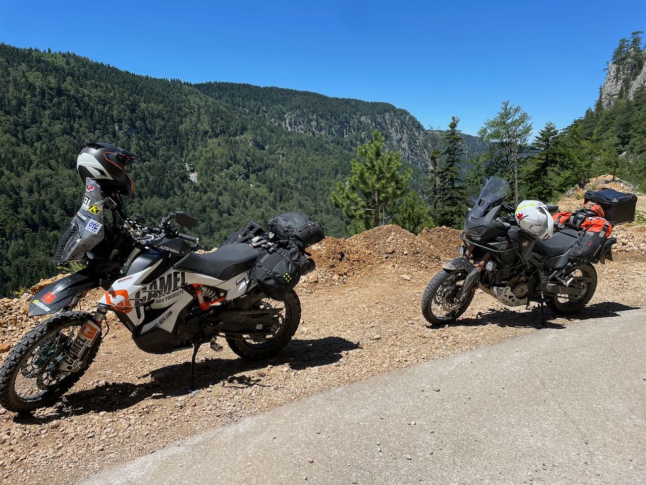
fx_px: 485
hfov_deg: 67.3
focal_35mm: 26
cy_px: 242
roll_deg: +1.3
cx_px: 323
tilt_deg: -9.6
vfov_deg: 53.1
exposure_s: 1/3205
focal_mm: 4.2
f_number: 1.6
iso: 32
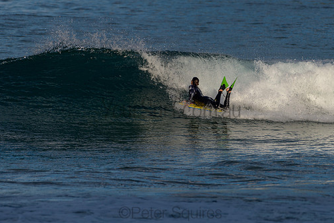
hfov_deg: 2.9
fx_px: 6579
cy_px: 99
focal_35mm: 709
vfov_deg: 1.9
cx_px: 176
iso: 110
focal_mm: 500
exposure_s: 1/2000
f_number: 5.6
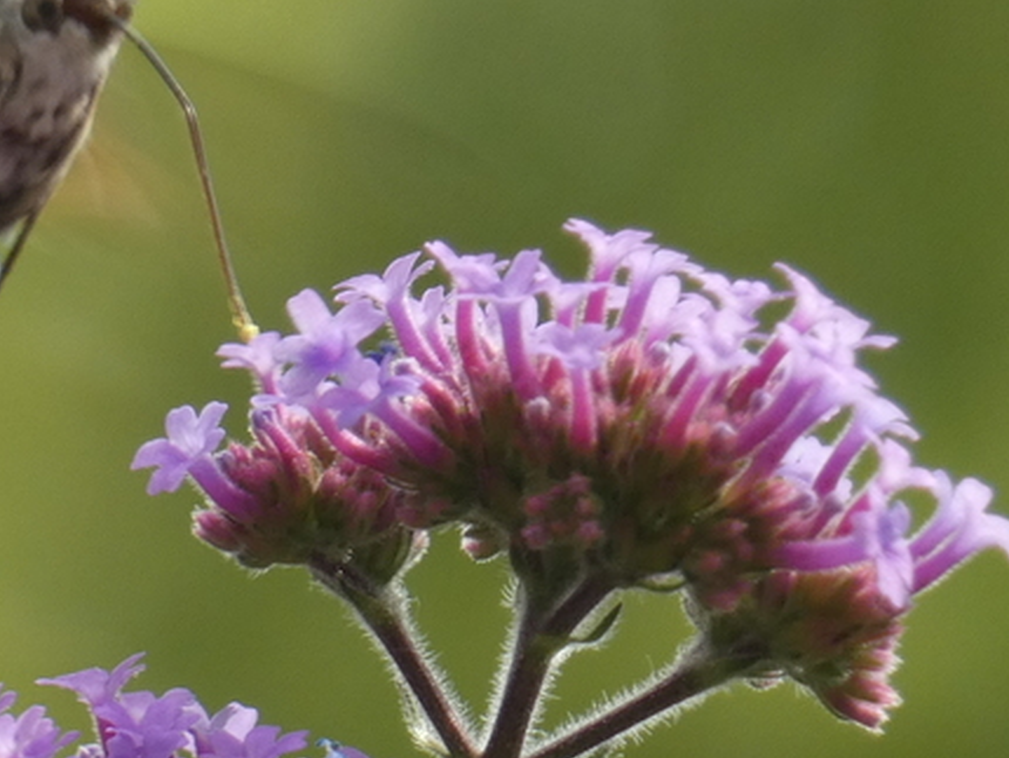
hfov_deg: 1.9
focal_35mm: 1021
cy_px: 256
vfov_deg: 1.5
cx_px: 278
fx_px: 29777
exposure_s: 1/125
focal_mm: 92.3
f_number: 5.6
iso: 125
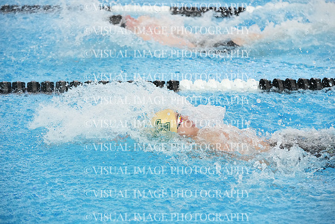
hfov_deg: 19.1
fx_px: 996
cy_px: 112
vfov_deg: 12.8
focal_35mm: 107
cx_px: 168
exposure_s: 1/1250
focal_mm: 107
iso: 5000
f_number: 4
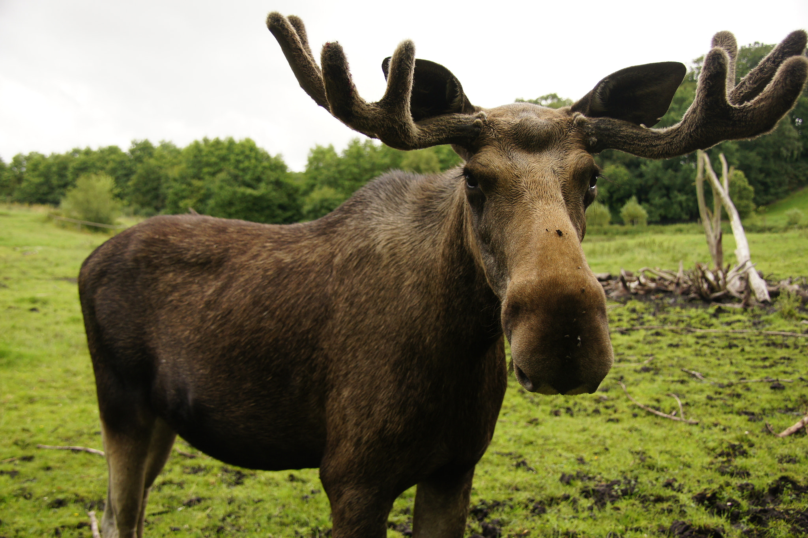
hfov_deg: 53.2
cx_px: 404
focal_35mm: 36
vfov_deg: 36.8
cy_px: 269
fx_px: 808
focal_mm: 24
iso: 250
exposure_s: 1/500
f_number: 4
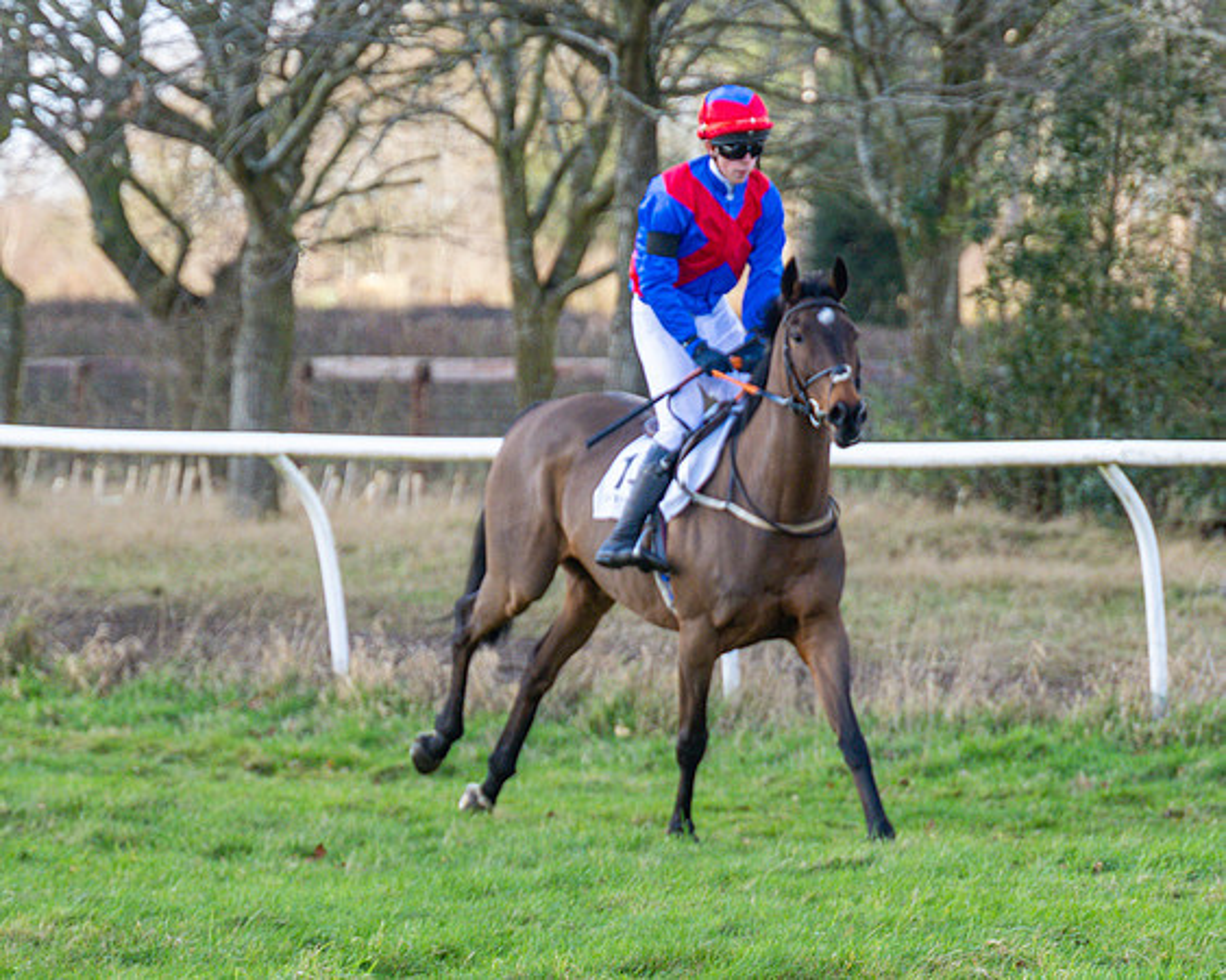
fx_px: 10331
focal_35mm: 285
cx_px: 848
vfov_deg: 5.4
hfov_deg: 6.8
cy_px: 559
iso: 800
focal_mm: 125
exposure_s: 1/1000
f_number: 4
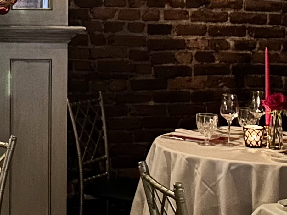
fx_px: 953
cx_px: -131
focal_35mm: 115
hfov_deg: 15.9
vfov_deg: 12.7
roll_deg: -0.6
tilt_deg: -0.4
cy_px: 3
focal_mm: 5.7
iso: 640
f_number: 1.5
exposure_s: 1/11
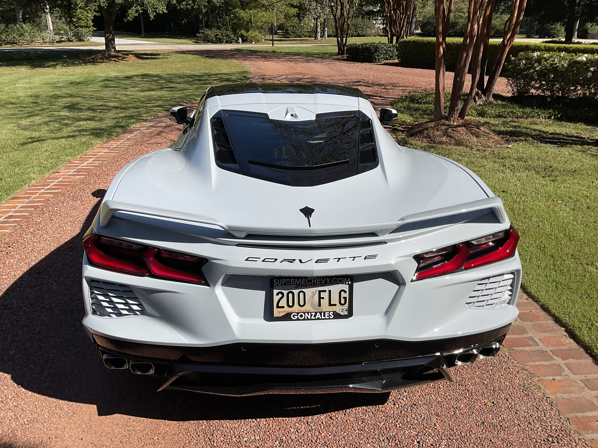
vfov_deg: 48.2
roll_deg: -1.1
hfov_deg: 61.7
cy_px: 224
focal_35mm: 29
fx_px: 501
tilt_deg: -21.7
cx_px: 299
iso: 20
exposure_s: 1/2801
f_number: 1.8
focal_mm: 3
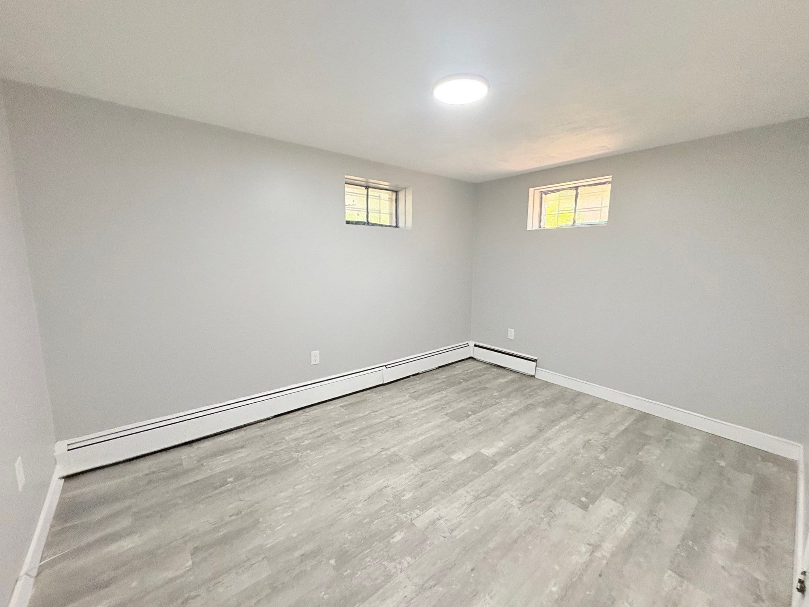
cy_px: 304
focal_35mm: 14
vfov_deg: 85.7
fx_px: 327
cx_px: 404
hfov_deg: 102.1
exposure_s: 1/120
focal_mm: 2.22
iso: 400
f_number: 2.2
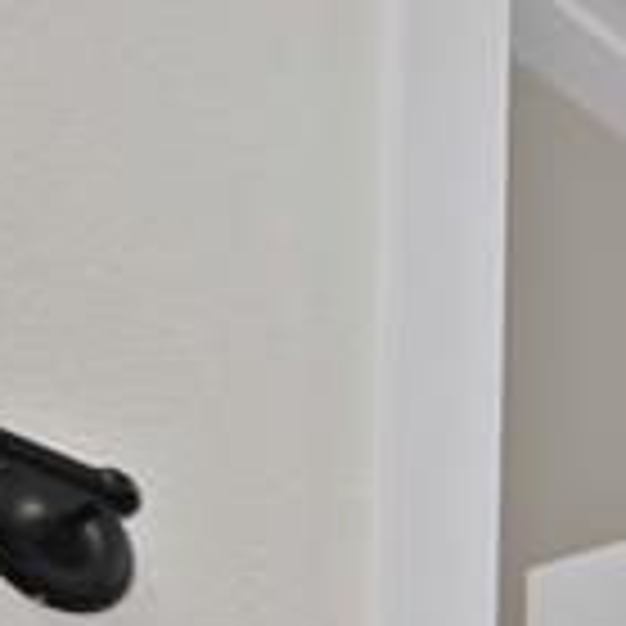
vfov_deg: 15.0
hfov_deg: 16.1
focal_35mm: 75
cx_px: 1347
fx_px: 1534
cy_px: 1466
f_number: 9
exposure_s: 1/3
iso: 640
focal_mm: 12
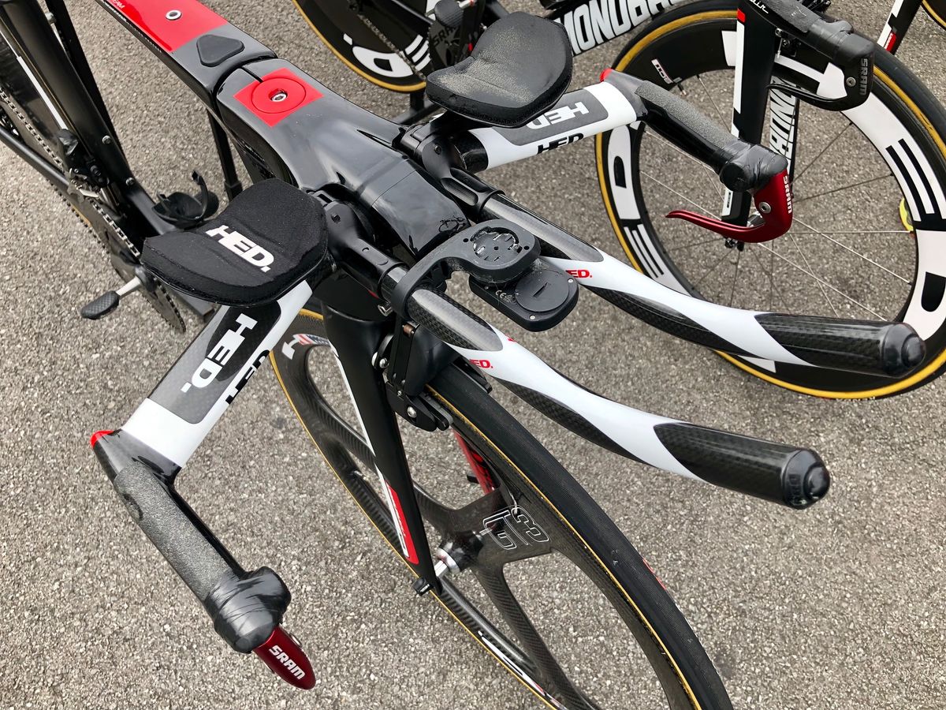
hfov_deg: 63.4
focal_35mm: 28
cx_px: 473
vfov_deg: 49.7
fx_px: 765
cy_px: 355
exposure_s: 1/393
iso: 20
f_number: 1.8
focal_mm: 3.99
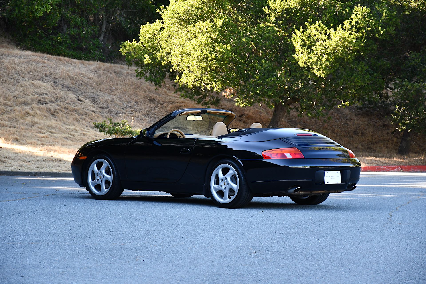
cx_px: 213
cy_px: 142
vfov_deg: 9.7
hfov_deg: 14.4
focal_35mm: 142
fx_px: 1680
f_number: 5.3
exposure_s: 1/320
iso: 800
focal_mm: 95
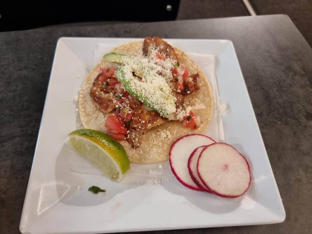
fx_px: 216
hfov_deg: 71.6
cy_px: 117
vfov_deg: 56.8
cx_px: 156
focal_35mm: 24
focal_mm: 6.7
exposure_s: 1/40
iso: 200
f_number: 1.8
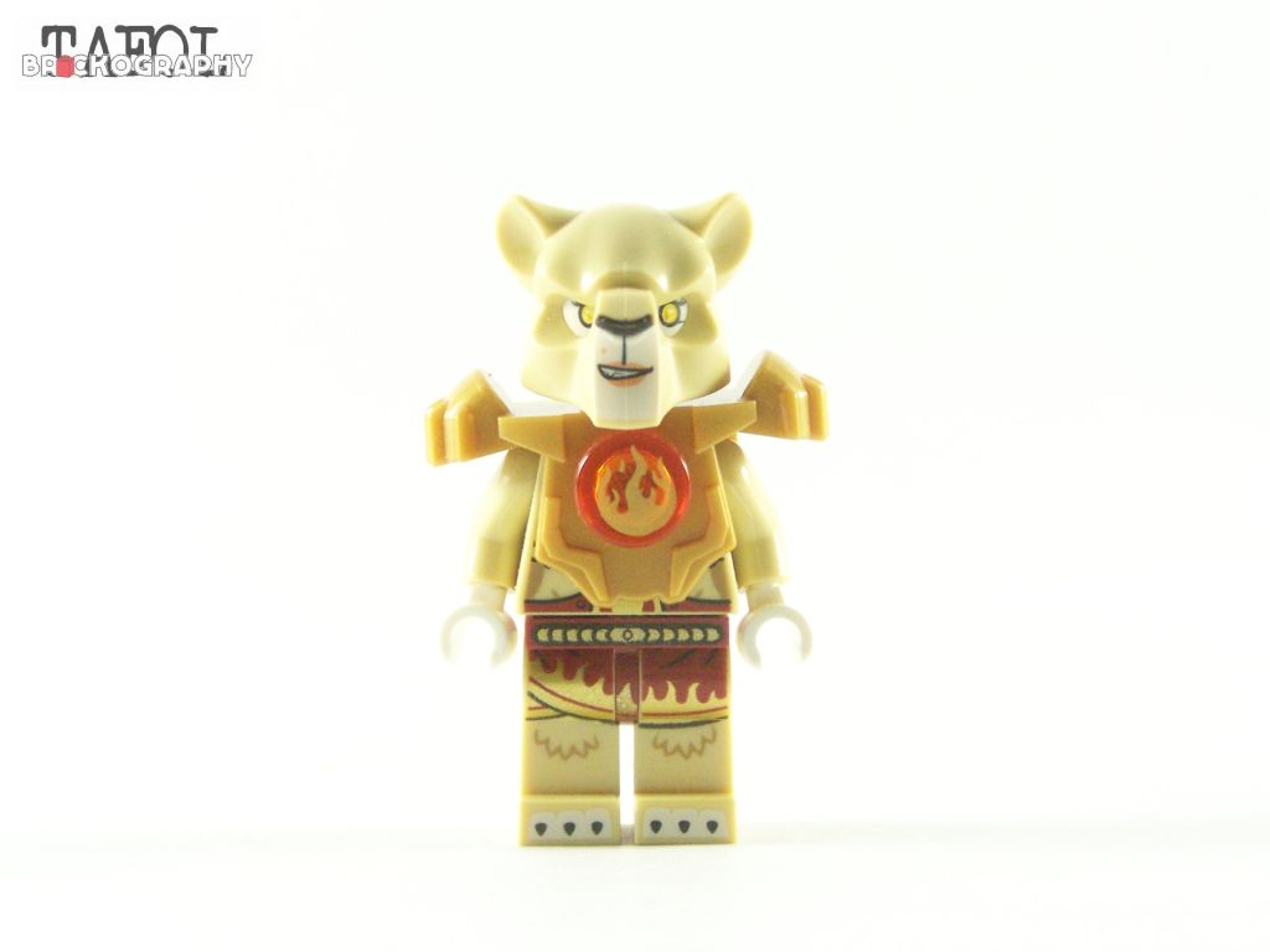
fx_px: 2531
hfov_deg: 28.2
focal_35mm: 69
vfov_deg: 21.3
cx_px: 635
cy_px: 476
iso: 400
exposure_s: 1/60
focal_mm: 11.5
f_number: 4
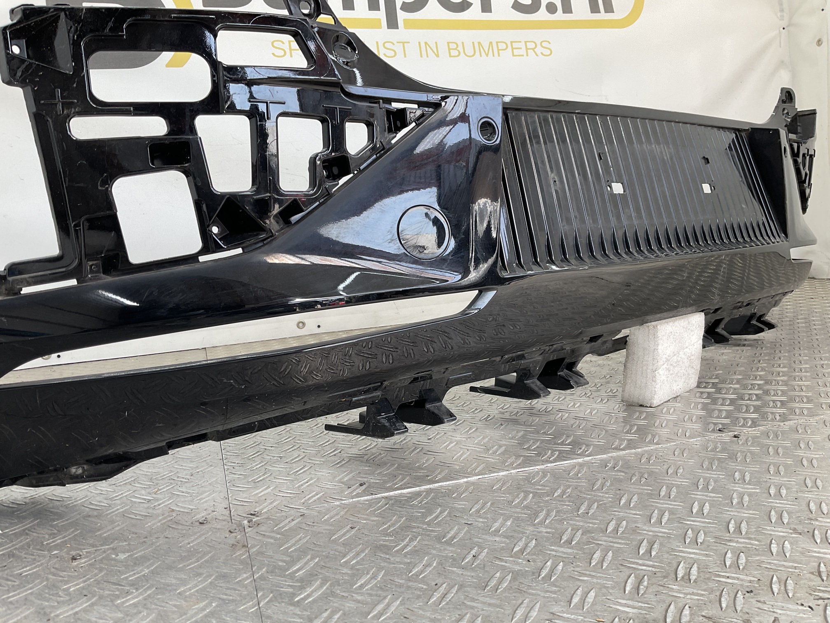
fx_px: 695
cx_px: 415
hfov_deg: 61.7
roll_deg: +3.2
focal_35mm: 29
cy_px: 312
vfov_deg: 48.2
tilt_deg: -6.9
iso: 16
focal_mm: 3
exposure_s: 1/101
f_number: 1.8
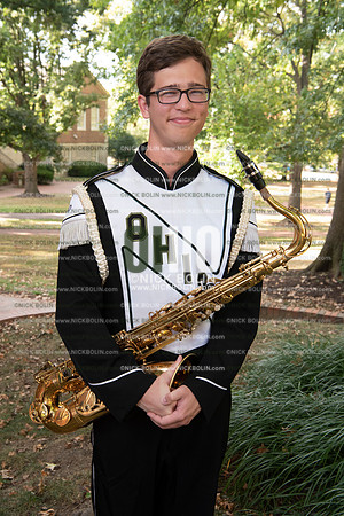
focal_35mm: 48
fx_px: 688
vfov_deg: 41.1
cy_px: 258
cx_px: 172
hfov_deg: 28.1
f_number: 8
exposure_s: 1/100
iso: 800
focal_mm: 48
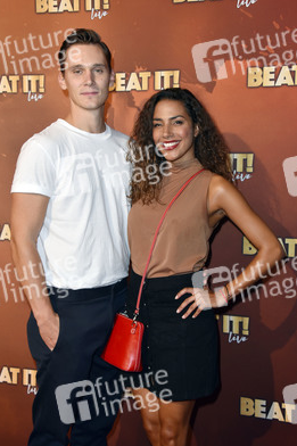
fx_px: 607
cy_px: 226
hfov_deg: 27.5
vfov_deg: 40.4
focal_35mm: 49
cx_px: 147
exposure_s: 1/160
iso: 400
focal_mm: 48
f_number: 5.6
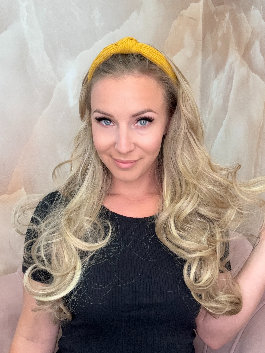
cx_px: 132
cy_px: 176
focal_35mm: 30
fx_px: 306
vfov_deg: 60.0
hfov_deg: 46.8
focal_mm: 2.69
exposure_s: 1/96
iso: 80
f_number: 1.9
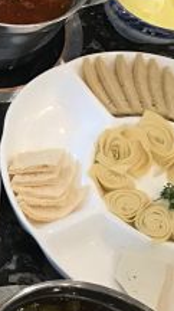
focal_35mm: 99
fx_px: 815
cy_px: 175
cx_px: -312
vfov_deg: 21.6
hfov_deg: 9.9
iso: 32
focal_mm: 3.99
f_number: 1.8
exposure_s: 1/25
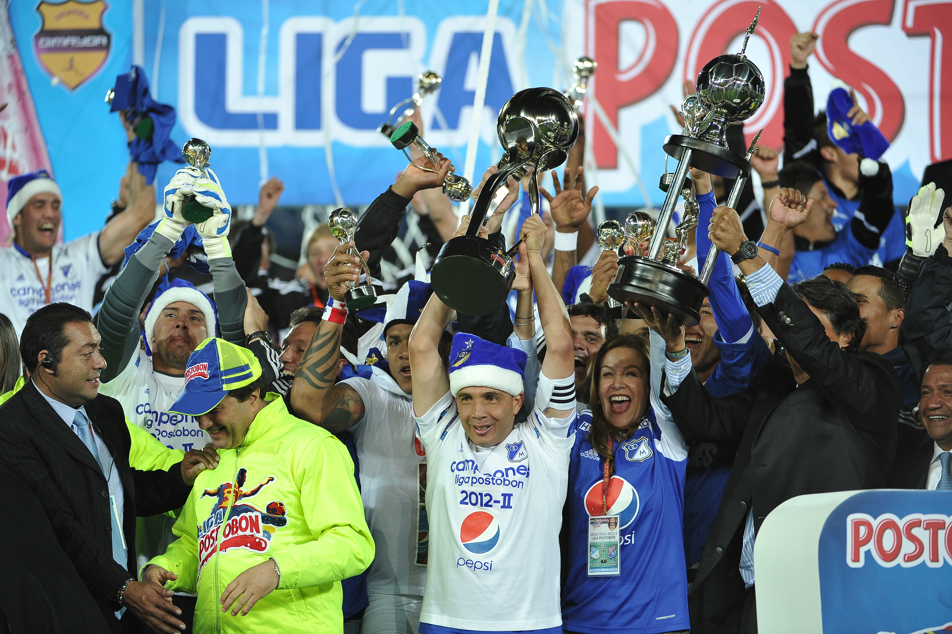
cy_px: 317
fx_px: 5814
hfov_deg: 9.4
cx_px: 476
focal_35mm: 220
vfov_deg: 6.2
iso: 2000
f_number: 4
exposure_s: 1/800
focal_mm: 220
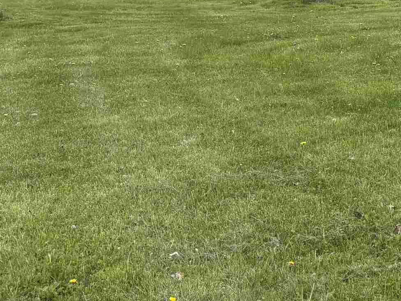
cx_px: 546
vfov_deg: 17.6
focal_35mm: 82
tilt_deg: -4.7
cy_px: 8
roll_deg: -1.2
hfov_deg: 21.2
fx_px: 950
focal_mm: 5.96
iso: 50
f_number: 1.6
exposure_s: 1/2141
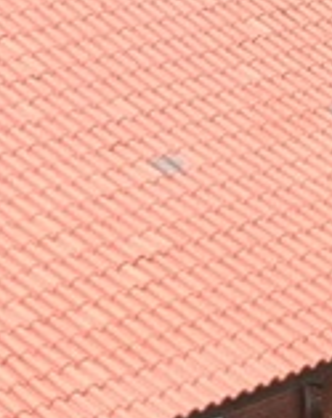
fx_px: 3067
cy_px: -40
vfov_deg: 7.7
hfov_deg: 6.1
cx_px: 542
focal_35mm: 249
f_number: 2.6
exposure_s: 1/120
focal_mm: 4.49
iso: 100
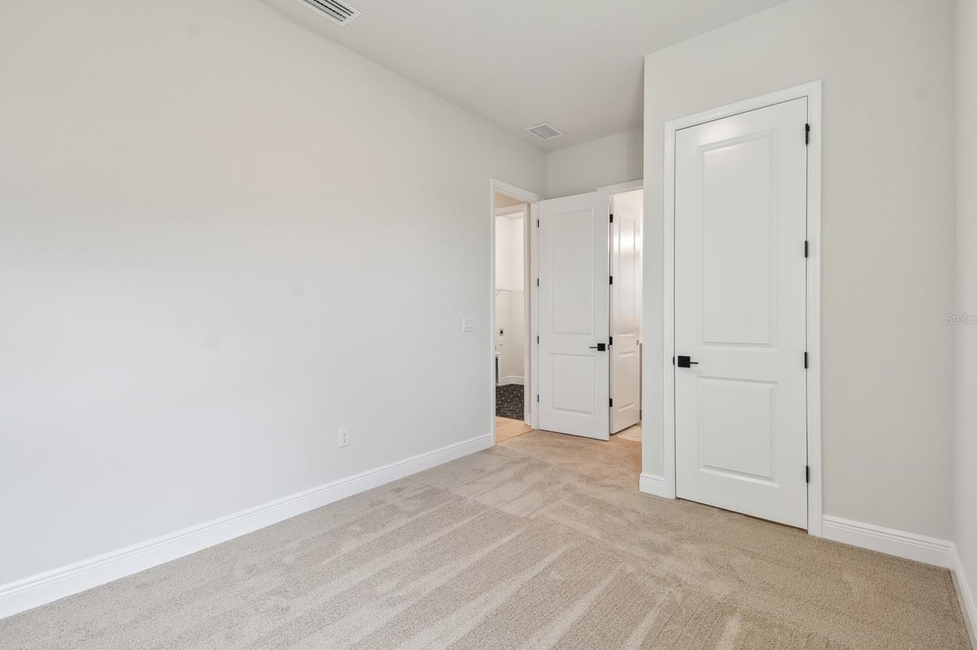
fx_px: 434
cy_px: 319
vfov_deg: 73.7
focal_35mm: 16
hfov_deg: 96.8
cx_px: 483
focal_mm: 10
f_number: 7.1
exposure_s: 1/6
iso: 100
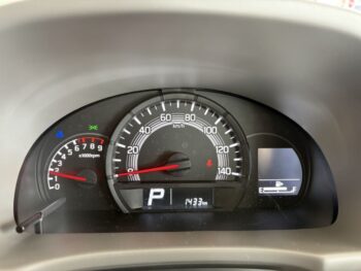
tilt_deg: -26.6
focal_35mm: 26
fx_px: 271
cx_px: 180
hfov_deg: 67.3
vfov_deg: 53.1
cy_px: 136
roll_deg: -1.9
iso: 500
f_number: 1.6
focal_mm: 5.96
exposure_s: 1/59
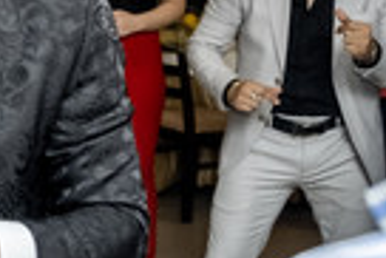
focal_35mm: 113
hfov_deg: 16.4
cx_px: -204
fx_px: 1213
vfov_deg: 12.1
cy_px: 35
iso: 1600
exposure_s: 1/125
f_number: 2.8
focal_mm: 16
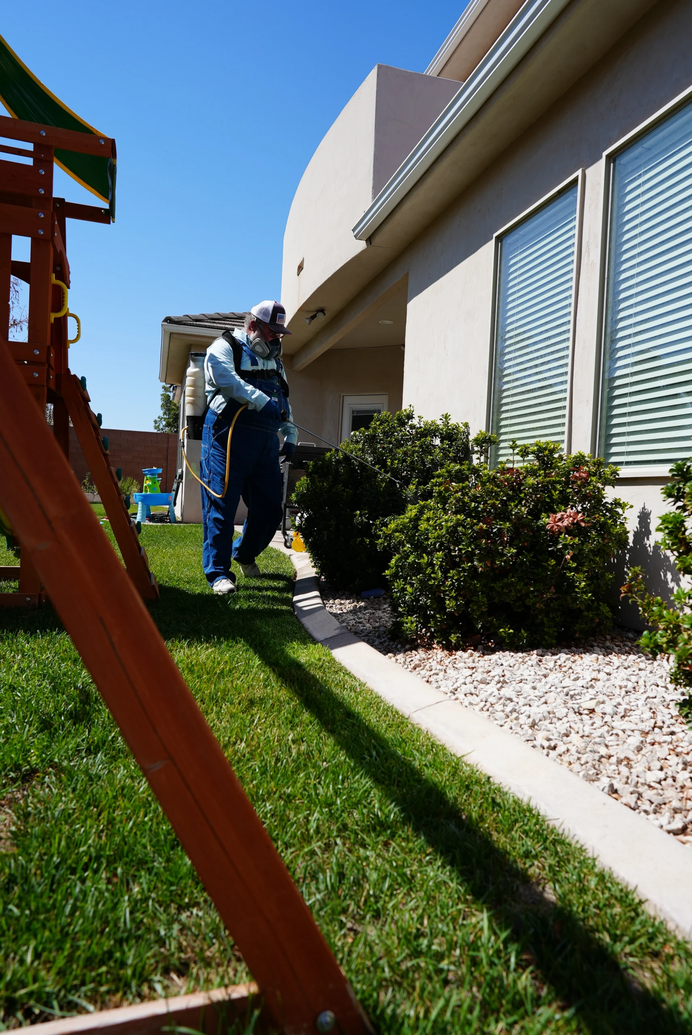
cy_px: 518
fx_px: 691
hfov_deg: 53.2
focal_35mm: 24
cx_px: 346
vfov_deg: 73.7
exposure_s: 1/500
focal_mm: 24
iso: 80
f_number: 5
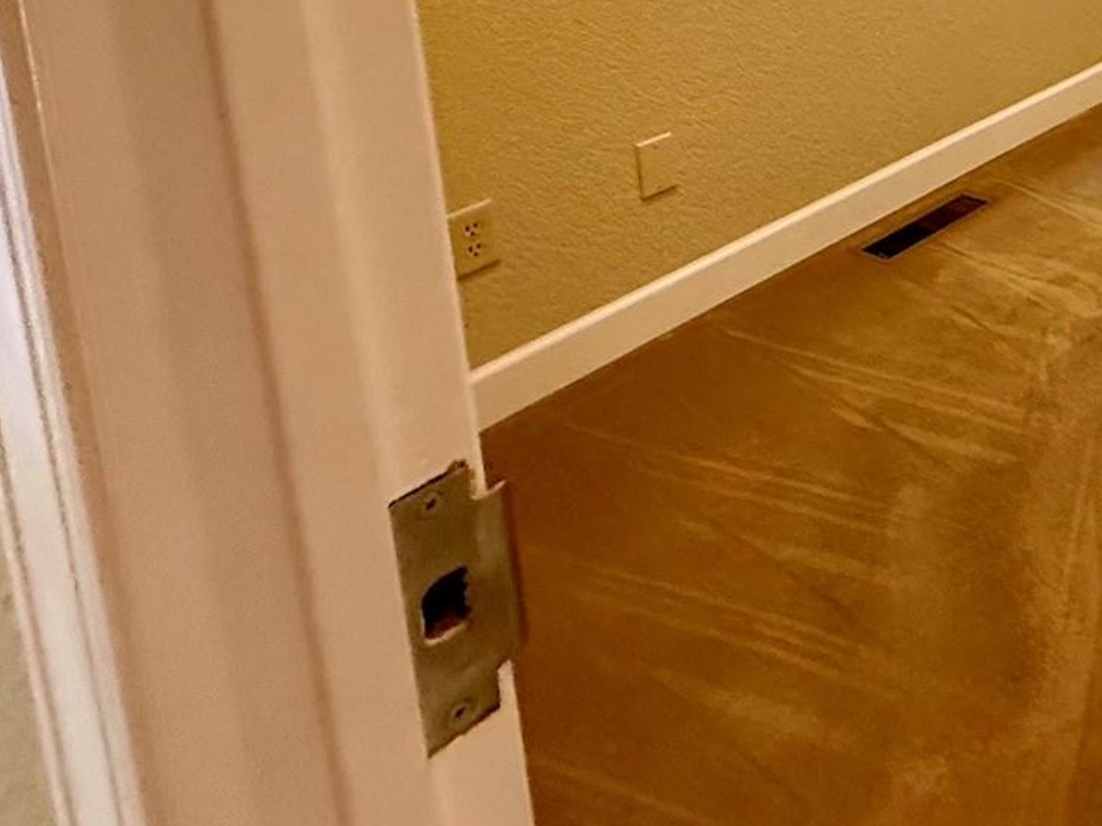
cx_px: 1370
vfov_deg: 29.8
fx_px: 1241
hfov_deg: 35.6
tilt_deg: -6.7
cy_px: -234
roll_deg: +4.1
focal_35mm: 39
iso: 250
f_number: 2.2
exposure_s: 1/60
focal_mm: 2.22
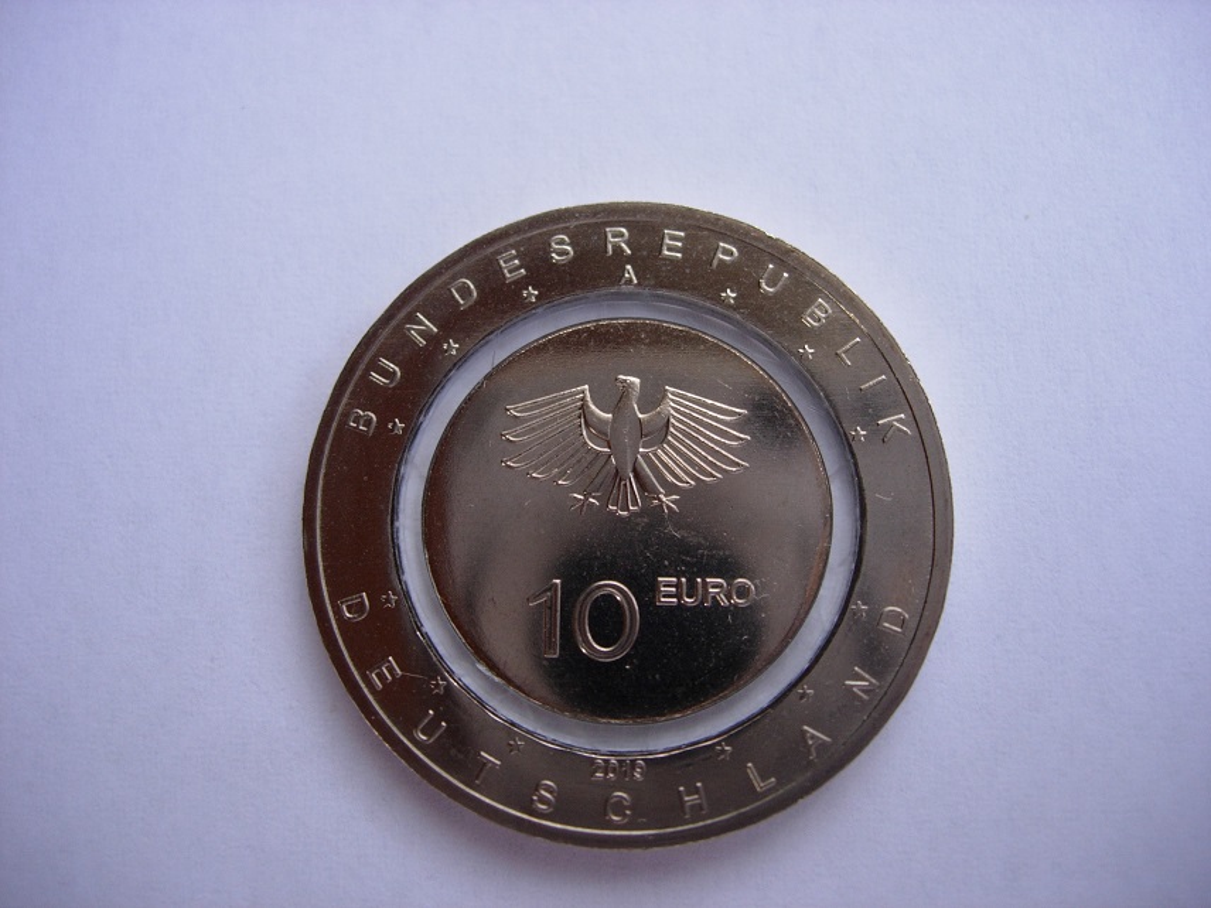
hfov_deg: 49.0
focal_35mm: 38
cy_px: 454
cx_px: 606
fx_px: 1329
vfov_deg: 37.7
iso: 64
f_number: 2.8
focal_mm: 7.8
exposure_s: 1/34.8
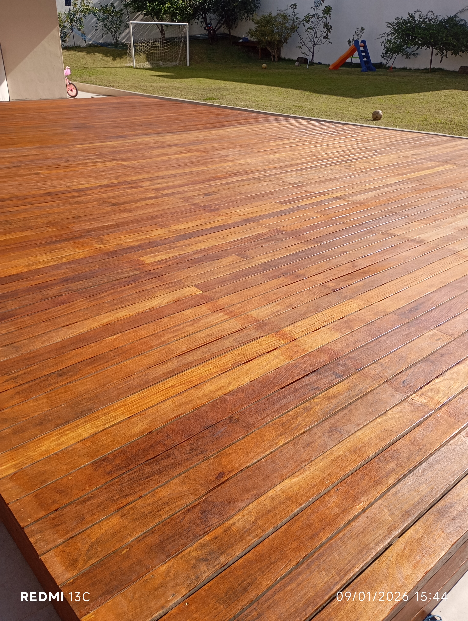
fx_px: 503
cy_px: 310
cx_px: 234
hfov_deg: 49.9
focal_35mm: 28
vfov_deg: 63.4
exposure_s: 1/569
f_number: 1.8
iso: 100
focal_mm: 4.27
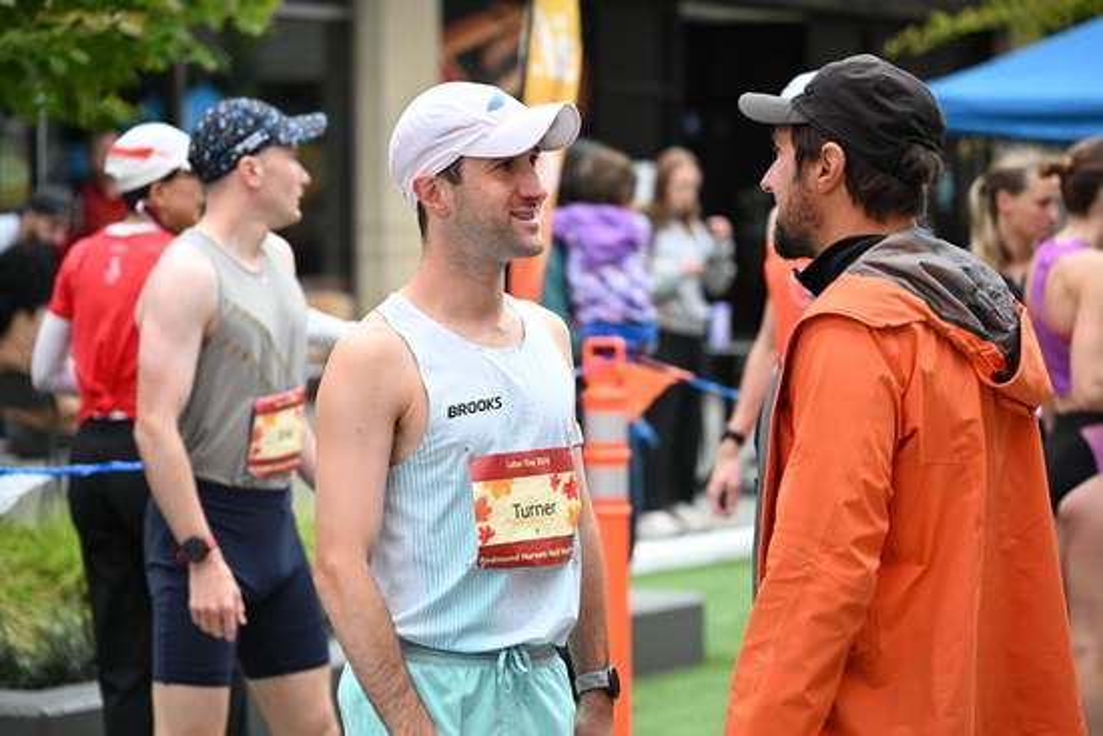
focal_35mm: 120
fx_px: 3677
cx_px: 552
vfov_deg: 11.4
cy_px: 368
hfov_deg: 17.1
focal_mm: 120
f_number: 4
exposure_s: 1/640
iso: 2500
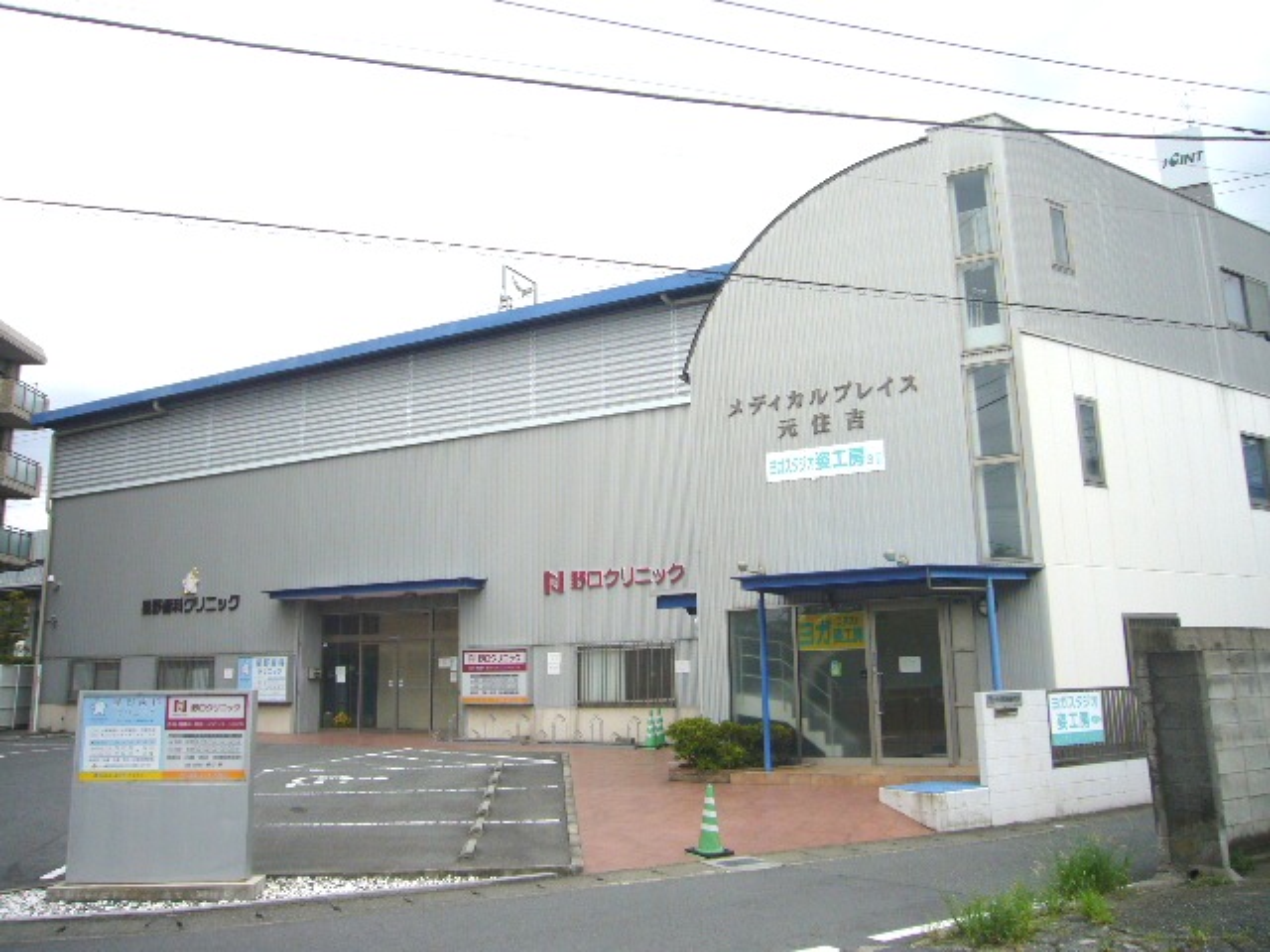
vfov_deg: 49.7
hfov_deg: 63.4
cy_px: 476
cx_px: 635
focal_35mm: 28
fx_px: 1027
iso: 80
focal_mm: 4.6
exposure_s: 1/160
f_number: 5.6
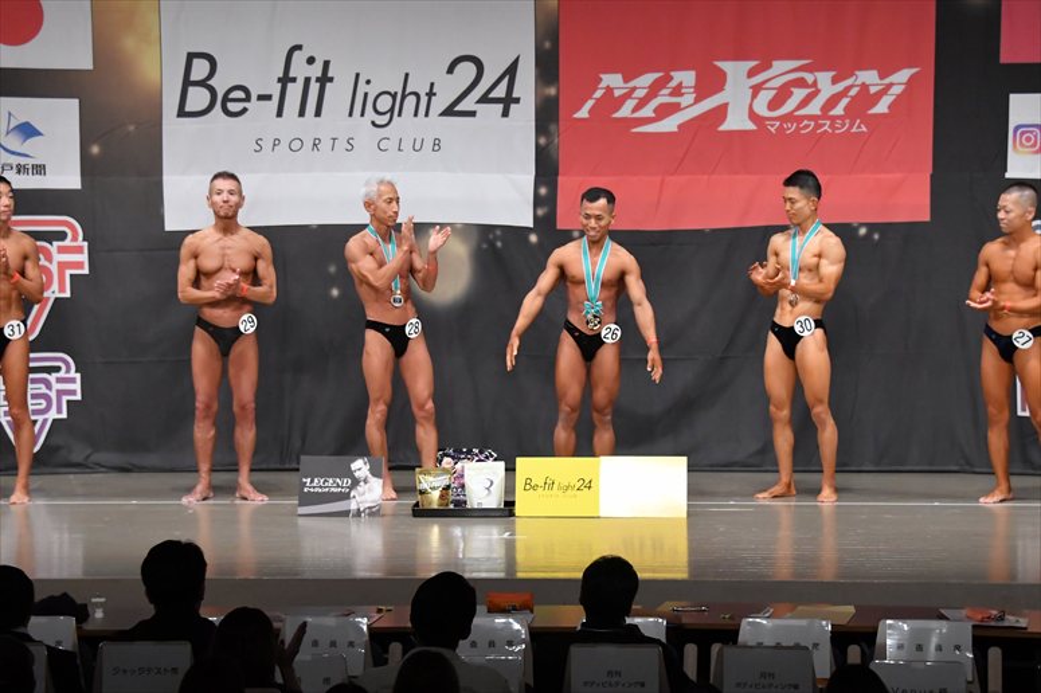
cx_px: 520
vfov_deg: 10.8
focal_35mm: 127
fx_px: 3671
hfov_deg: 16.1
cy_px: 346
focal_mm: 85
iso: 5000
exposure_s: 1/400
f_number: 5.6
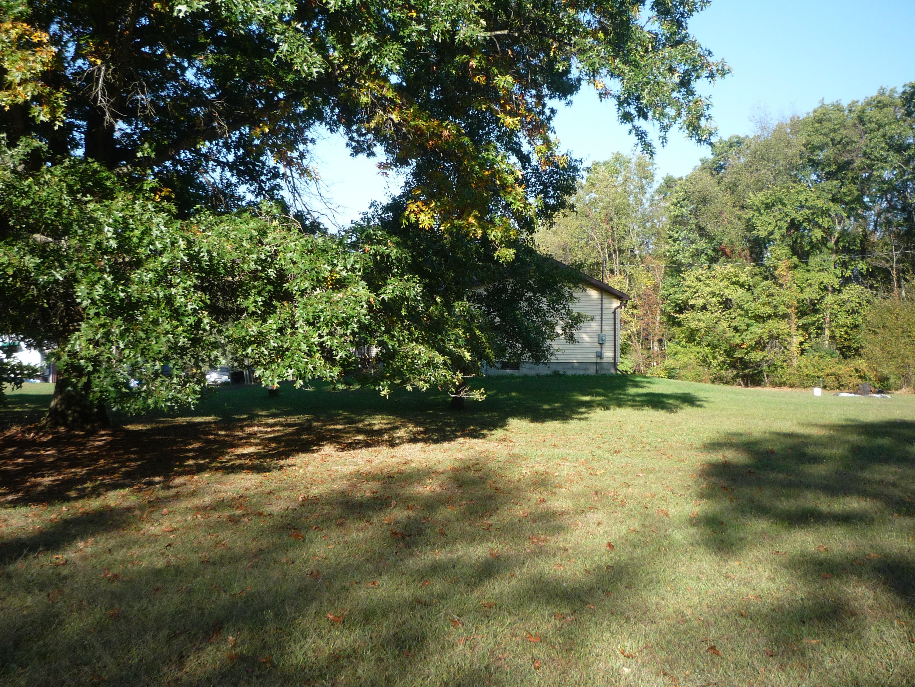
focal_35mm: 33
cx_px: 458
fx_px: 872
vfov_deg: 42.9
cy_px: 344
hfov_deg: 55.4
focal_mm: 5.3
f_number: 4
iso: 100
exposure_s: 1/200
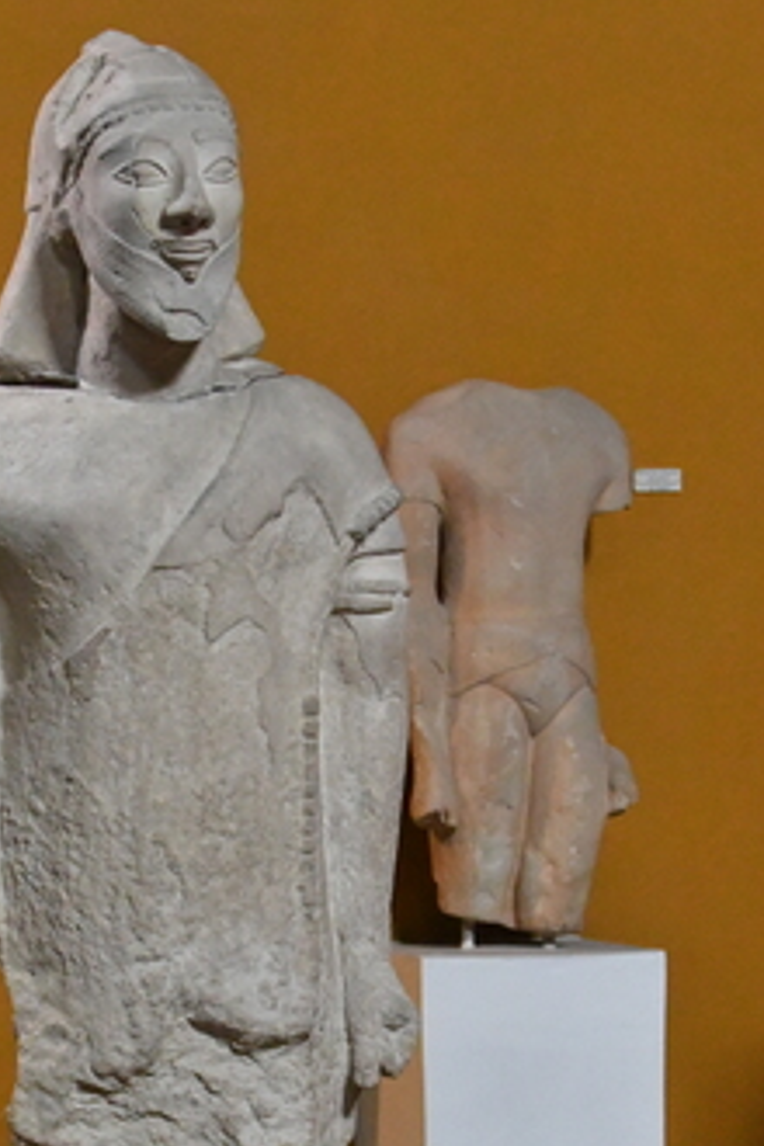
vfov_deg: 21.7
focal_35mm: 93
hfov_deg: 14.6
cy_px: 886
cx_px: 153
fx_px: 2960
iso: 8000
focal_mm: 31
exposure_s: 1/200
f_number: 5.6
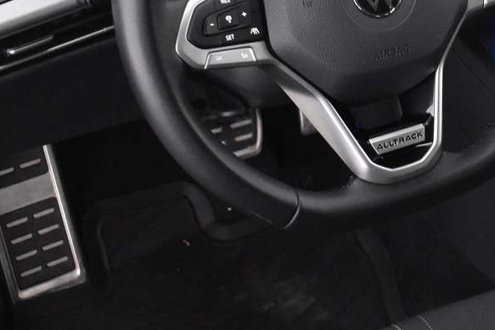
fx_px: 1017
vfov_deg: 18.4
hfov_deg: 26.2
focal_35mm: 74
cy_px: 121
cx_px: 468
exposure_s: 1/30
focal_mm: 18
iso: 3200
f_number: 3.5
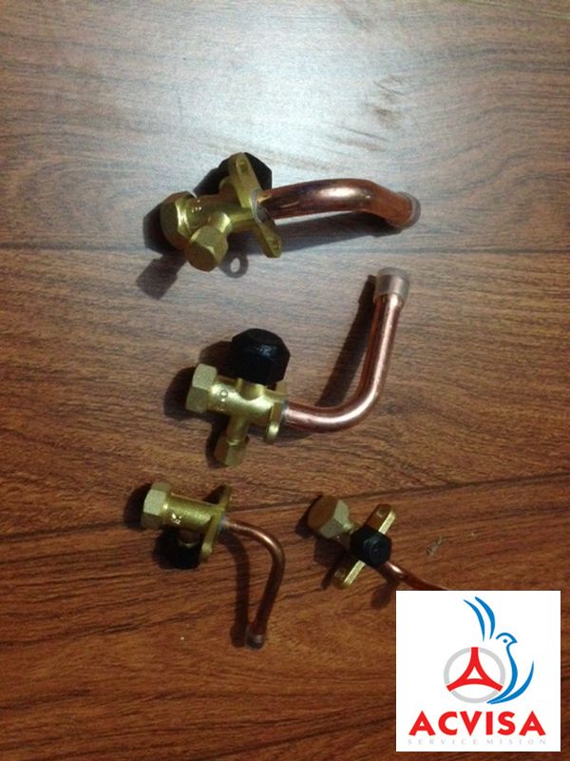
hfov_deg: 42.9
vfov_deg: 55.4
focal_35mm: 33
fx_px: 725
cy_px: 380
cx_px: 285
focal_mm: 4.12
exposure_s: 1/15
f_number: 2.4
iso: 800
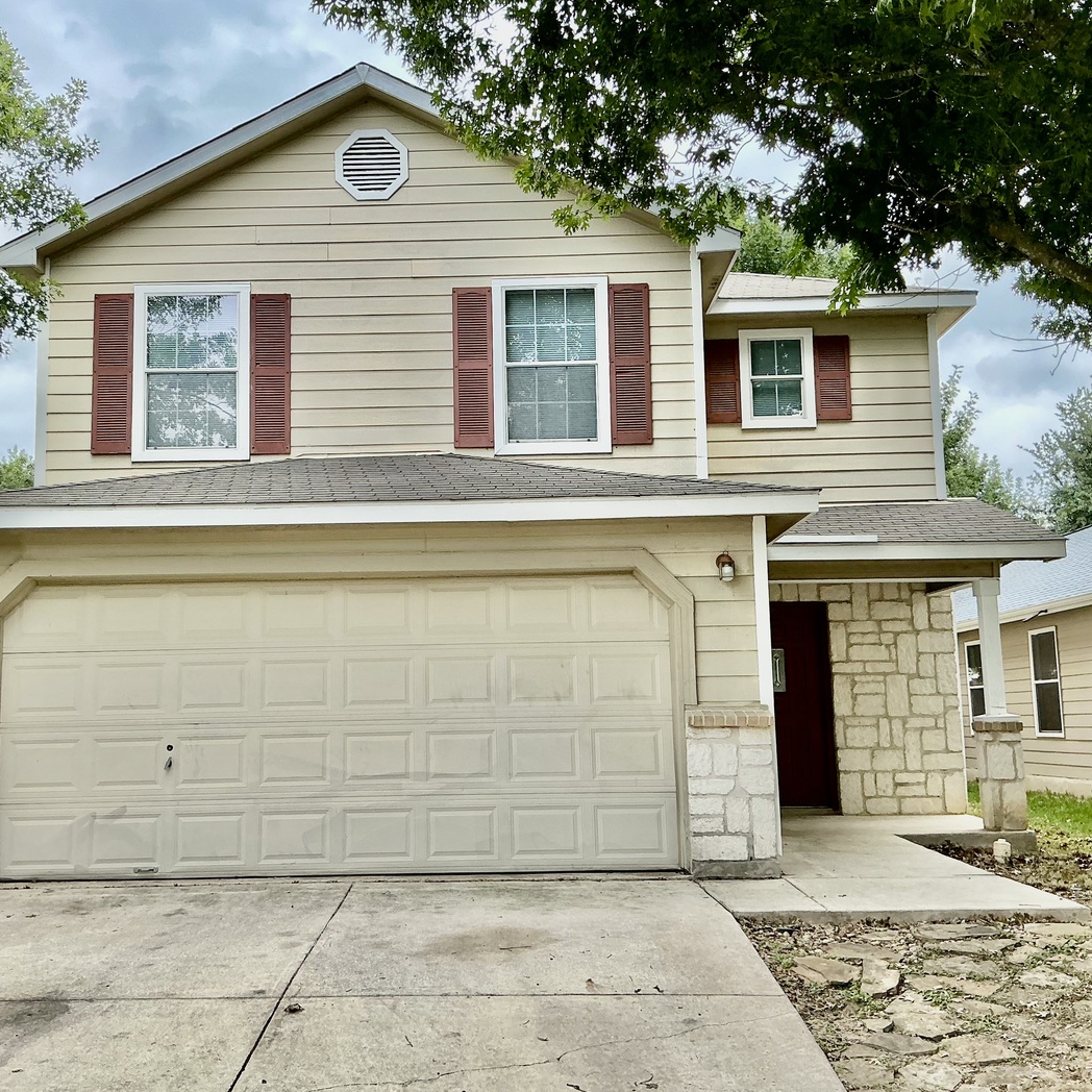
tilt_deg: +7.6
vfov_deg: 48.4
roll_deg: +1.0
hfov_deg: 48.4
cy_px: 553
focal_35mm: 34
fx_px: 1213
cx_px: 487
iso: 25
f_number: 1.8
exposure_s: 1/700
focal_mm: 3
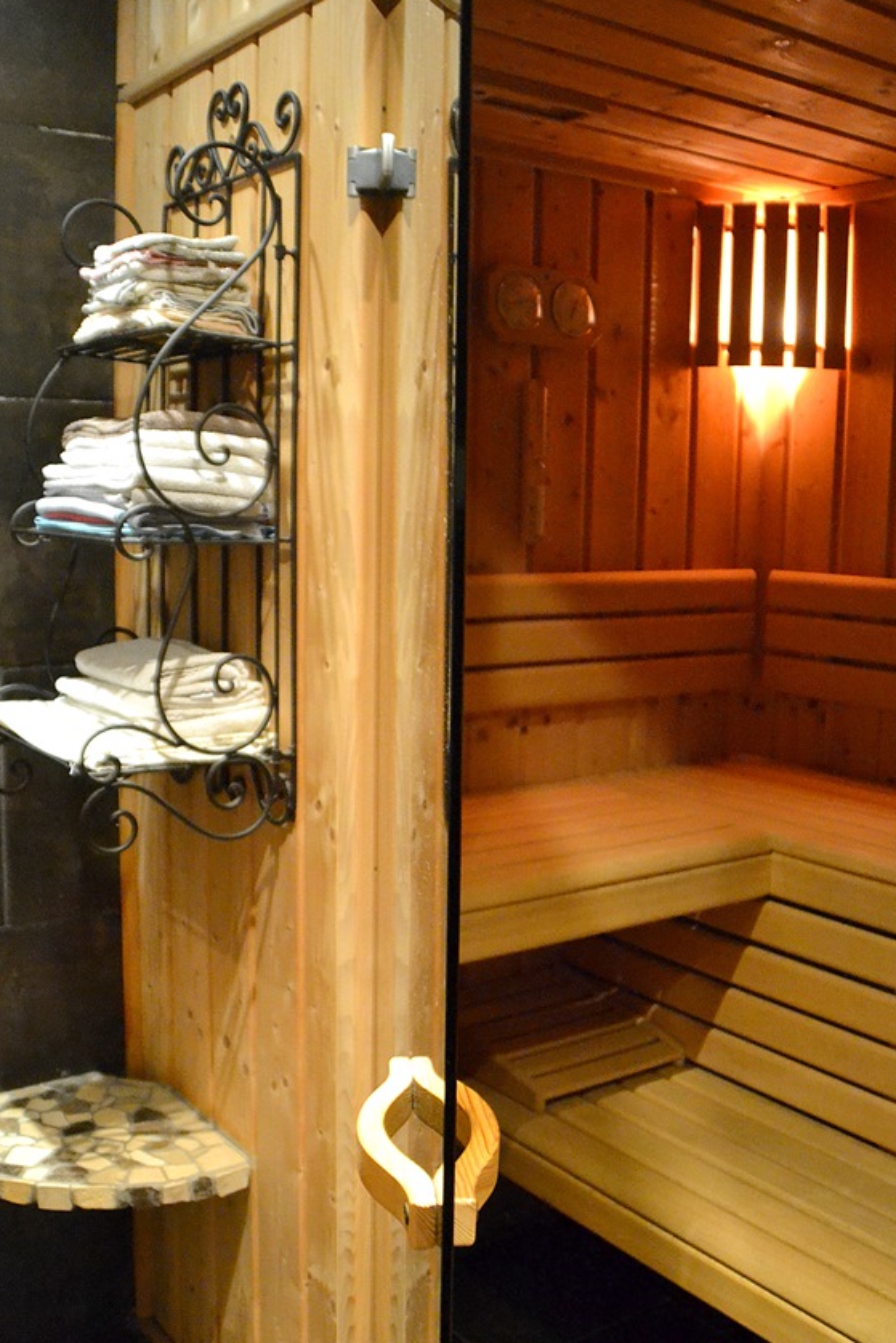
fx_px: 1231
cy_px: 675
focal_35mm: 33
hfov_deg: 40.0
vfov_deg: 57.2
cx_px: 435
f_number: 3.5
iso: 3200
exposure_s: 1/25
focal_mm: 18
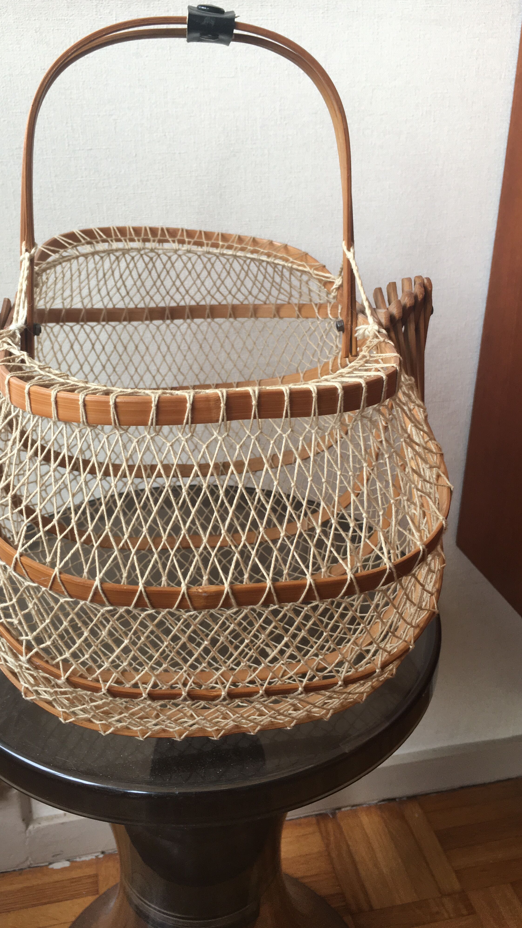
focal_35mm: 32
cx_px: 210
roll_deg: +0.7
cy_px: 458
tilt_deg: -24.9
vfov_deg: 61.0
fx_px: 788
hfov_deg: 36.5
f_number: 2.2
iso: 32
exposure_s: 1/50
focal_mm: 4.15
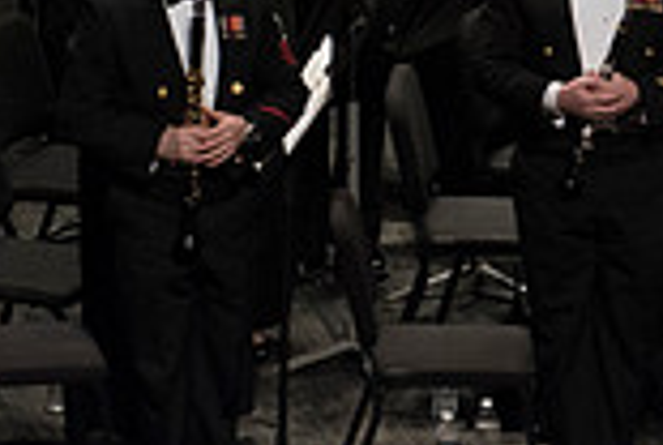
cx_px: 843
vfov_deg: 2.6
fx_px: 9650
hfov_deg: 3.9
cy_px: -374
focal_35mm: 523
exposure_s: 1/400
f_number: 5.6
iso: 4000
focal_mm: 140
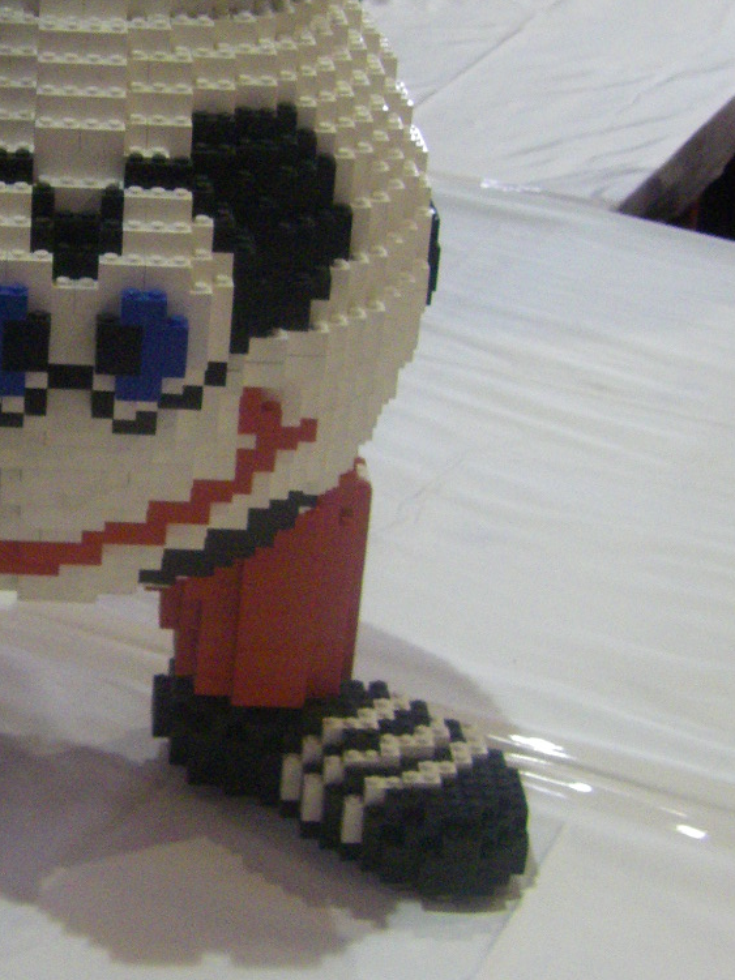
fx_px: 2294
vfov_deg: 24.1
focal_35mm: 81
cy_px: 458
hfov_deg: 17.8
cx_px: 18
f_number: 3.5
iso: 500
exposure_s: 1/50
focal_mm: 6.3
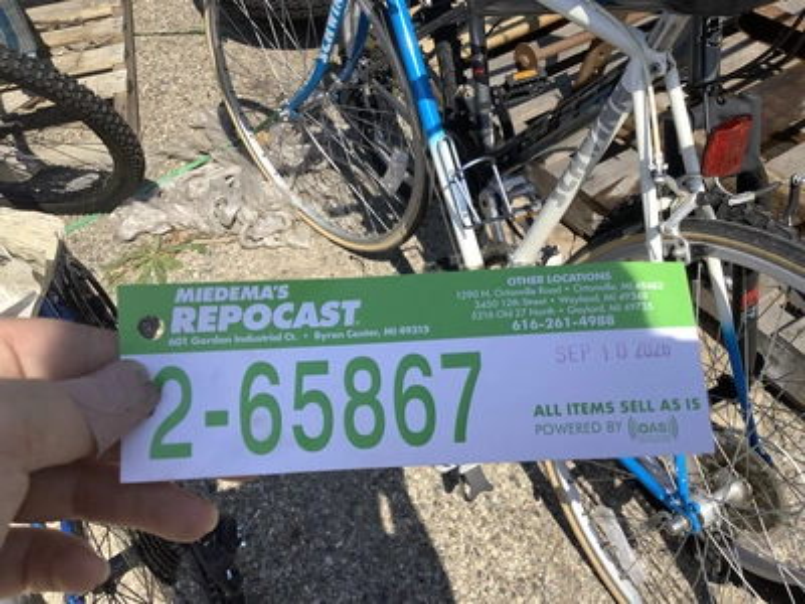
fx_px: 721
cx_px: 402
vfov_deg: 45.4
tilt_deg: -46.5
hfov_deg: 58.4
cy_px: 302
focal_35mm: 31
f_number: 2.4
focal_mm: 3.3
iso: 25
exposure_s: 1/1404
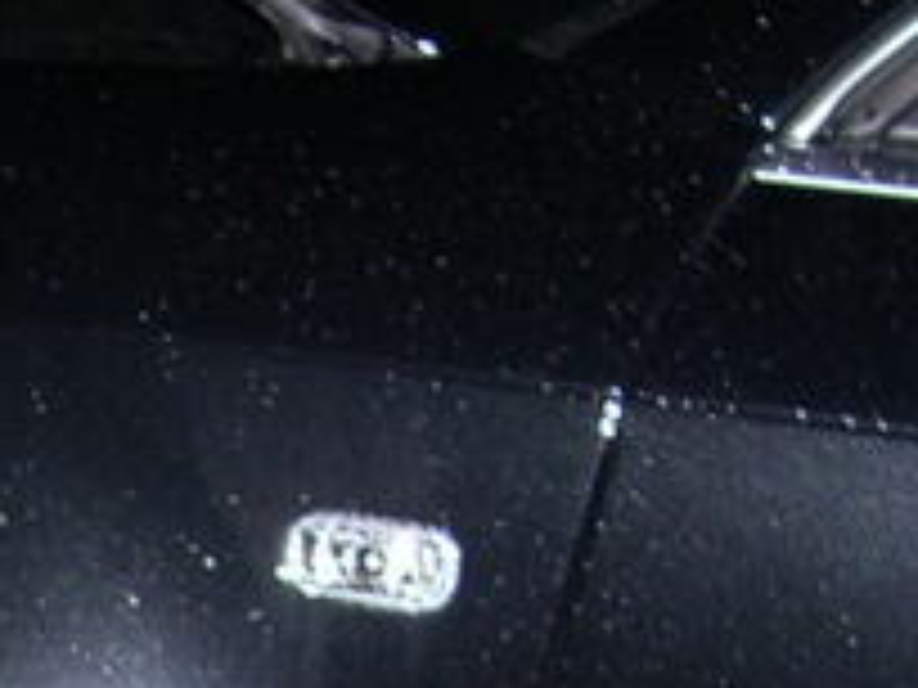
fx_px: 3951
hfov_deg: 12.3
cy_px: 1228
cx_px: -657
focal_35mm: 149
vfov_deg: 9.5
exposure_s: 1/60
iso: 224
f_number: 2.8
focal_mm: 8
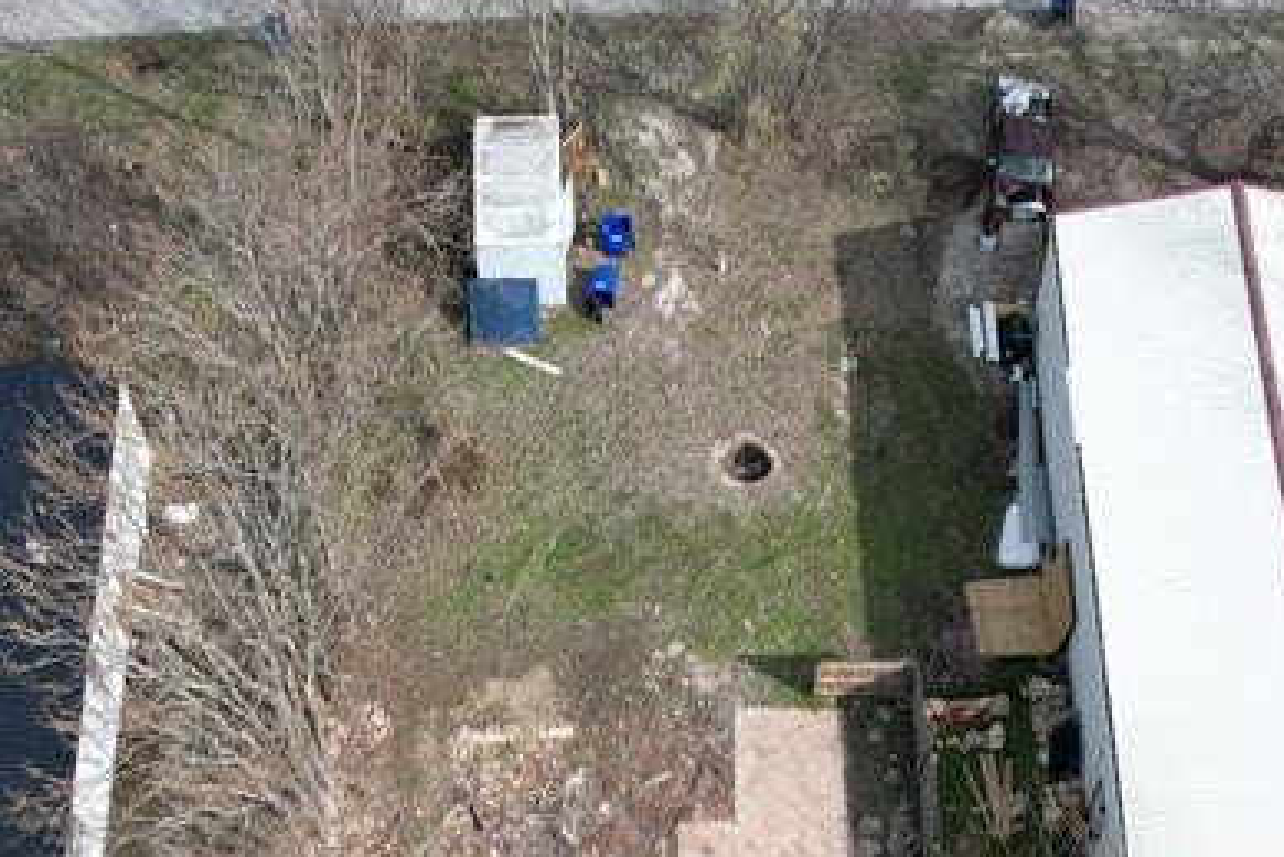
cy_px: 903
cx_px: 715
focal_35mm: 58
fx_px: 2069
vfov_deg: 22.3
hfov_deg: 34.4
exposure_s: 1/1000
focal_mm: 8.38
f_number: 2.8
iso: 100
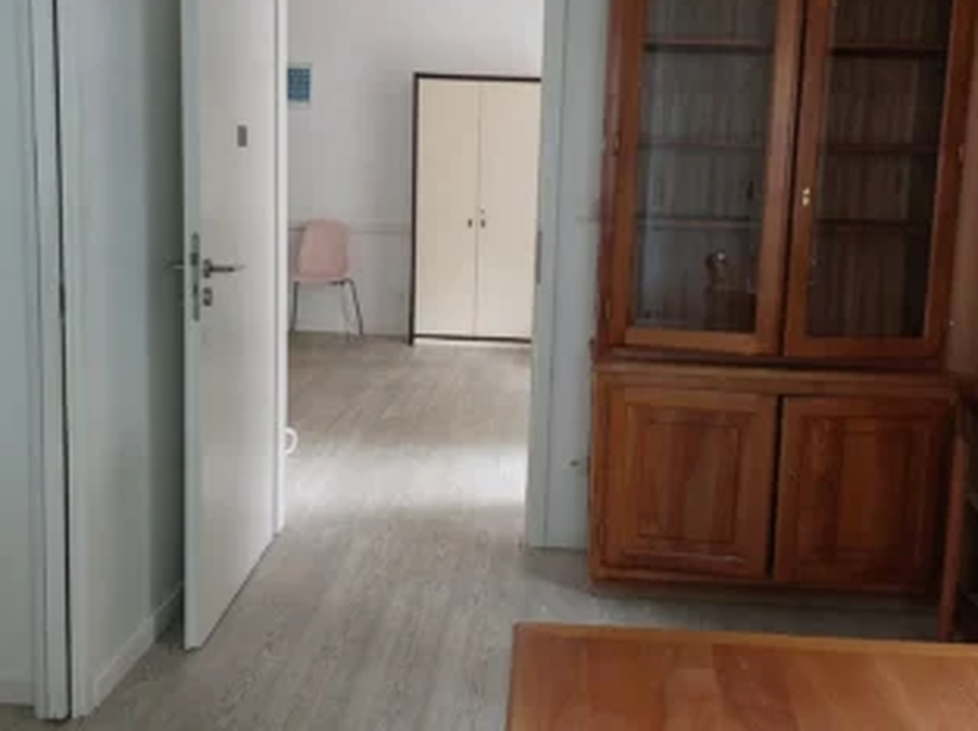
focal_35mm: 32
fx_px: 903
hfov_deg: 56.8
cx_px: 512
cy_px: 300
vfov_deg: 43.9
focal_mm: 5.23
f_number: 1.8
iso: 320
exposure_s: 1/50
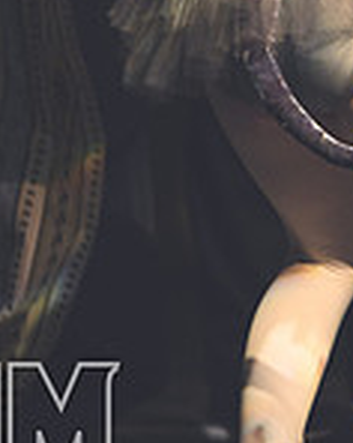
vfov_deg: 2.0
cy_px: 6
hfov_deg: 1.6
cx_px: 449
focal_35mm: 964
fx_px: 12615
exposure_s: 1/400
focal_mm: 150
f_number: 2.8
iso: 1000
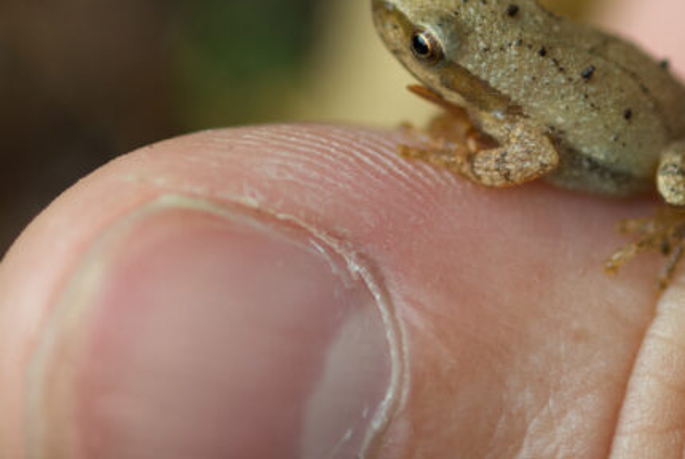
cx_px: 396
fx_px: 5369
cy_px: 141
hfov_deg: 7.3
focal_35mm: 282
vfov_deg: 4.9
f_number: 3.5
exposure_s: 1/90
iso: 125
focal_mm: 105
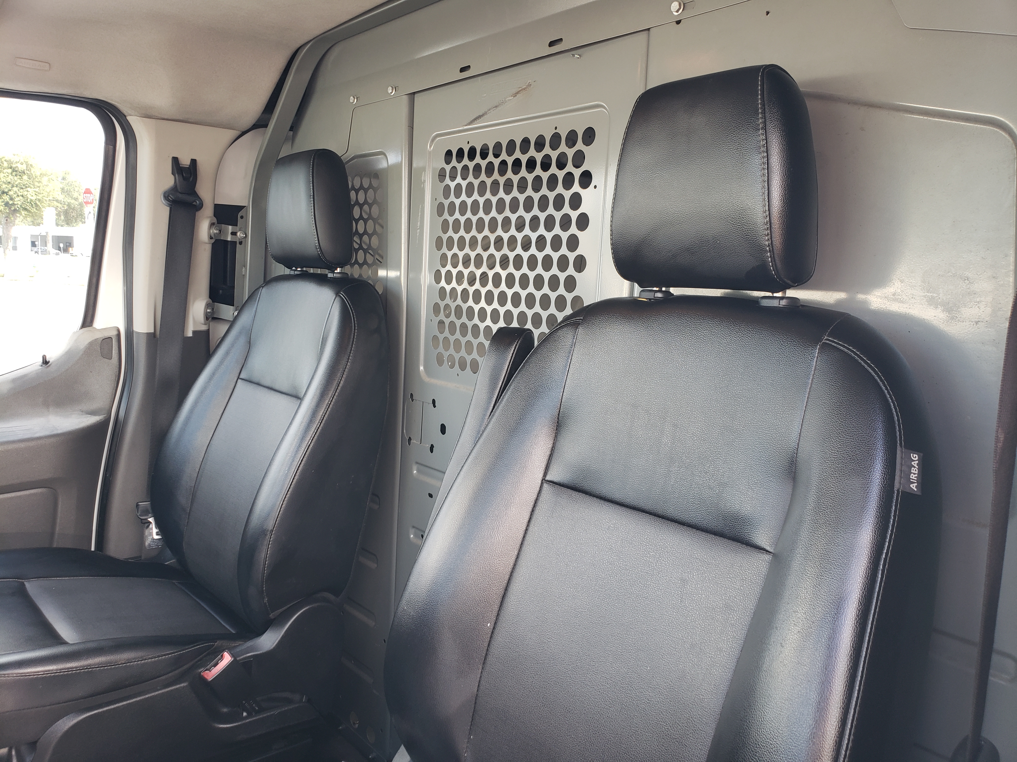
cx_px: 508
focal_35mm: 26
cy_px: 381
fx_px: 764
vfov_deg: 53.1
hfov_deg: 67.3
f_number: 2.4
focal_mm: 4.3
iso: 80
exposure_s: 1/60
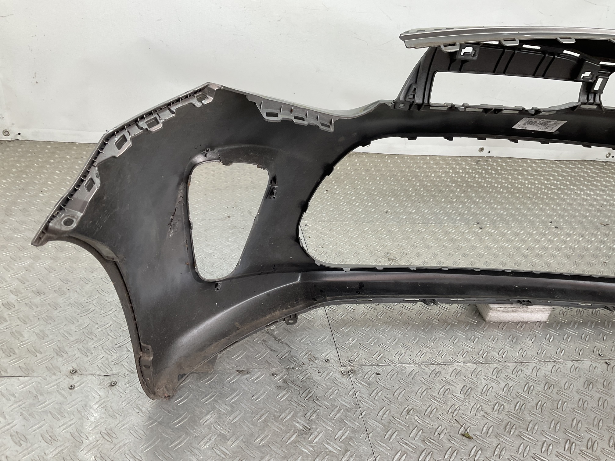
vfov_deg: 48.2
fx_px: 515
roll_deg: -8.2
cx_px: 308
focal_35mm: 29
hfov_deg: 61.7
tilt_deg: -28.8
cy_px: 230
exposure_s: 1/120
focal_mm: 3
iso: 25
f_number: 1.8
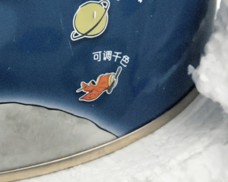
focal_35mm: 189
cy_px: -203
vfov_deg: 7.8
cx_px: -58
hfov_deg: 10.0
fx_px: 1275
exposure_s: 1/50
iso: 250
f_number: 2.8
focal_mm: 6.98
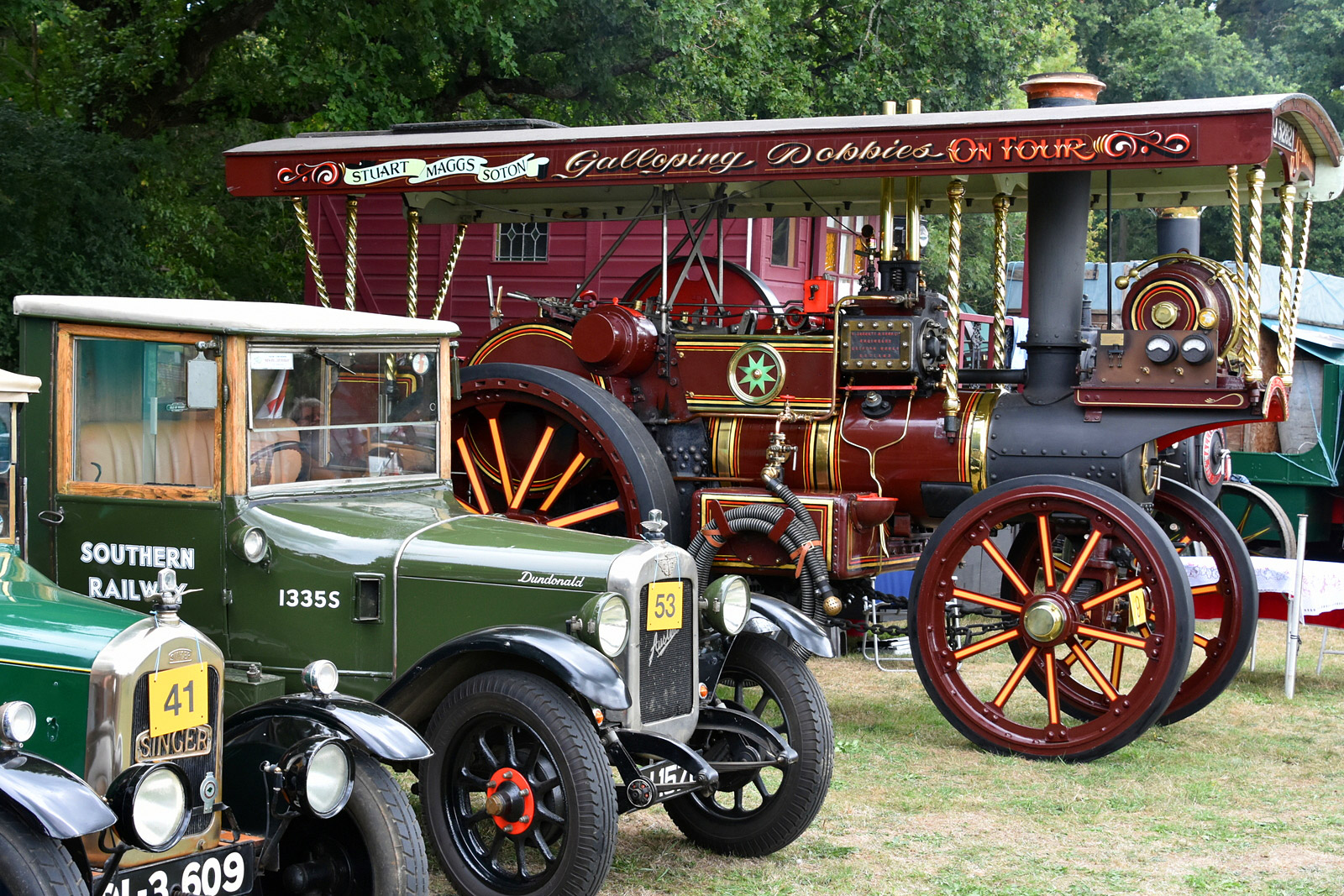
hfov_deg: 35.1
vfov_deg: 23.8
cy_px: 448
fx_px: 2128
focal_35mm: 57
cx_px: 672
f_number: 8
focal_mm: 38
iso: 800
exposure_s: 1/250
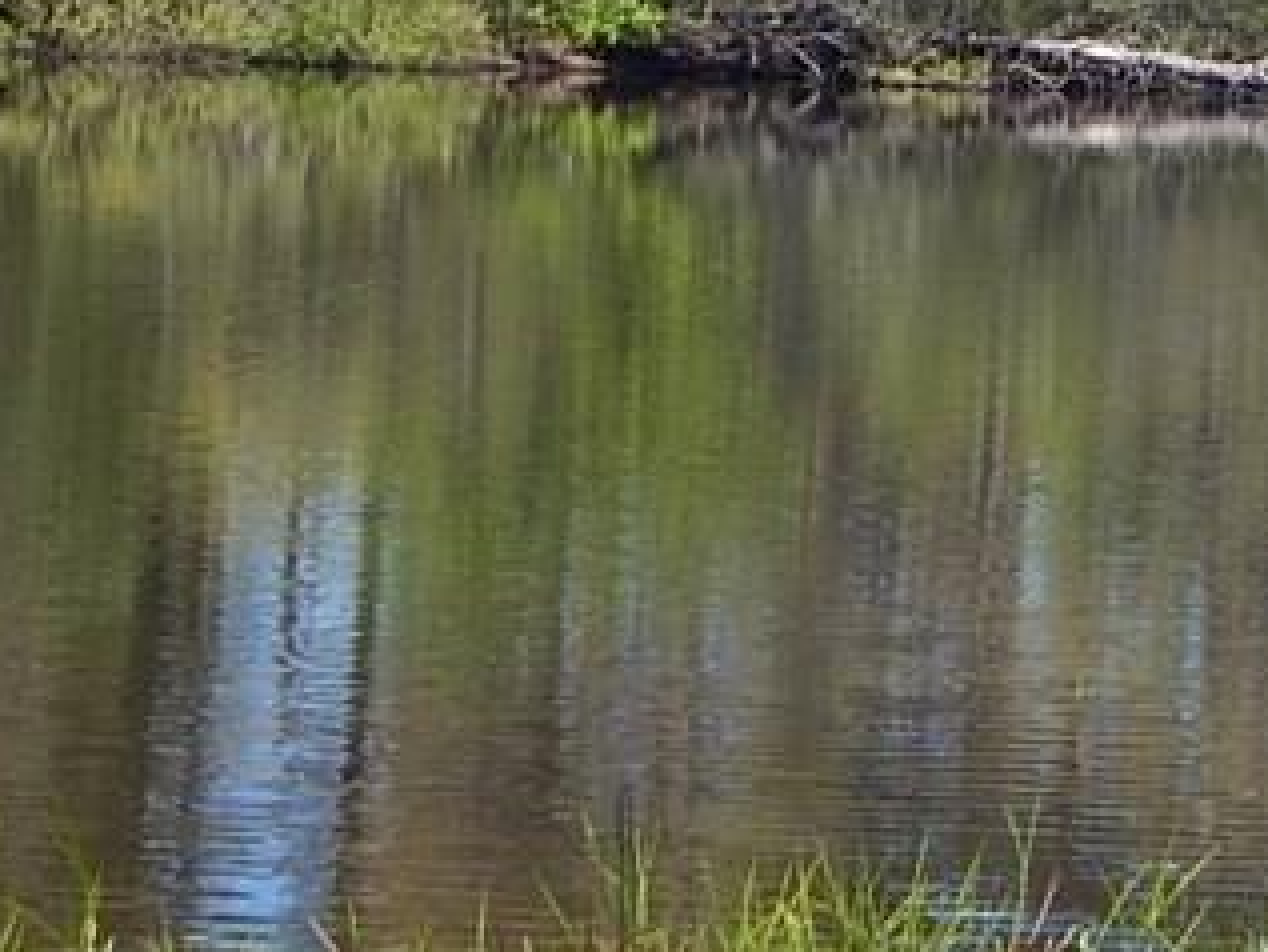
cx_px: 1200
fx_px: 5680
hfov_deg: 12.6
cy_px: -164
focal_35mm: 155
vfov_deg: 9.5
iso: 125
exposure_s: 1/800
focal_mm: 8.6
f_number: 3.7
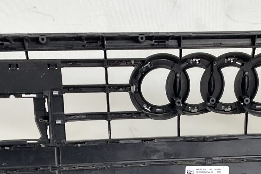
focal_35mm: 84
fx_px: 609
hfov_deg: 24.1
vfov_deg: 15.9
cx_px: 174
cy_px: 175
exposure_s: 1/100
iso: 25
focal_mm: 3
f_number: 1.8
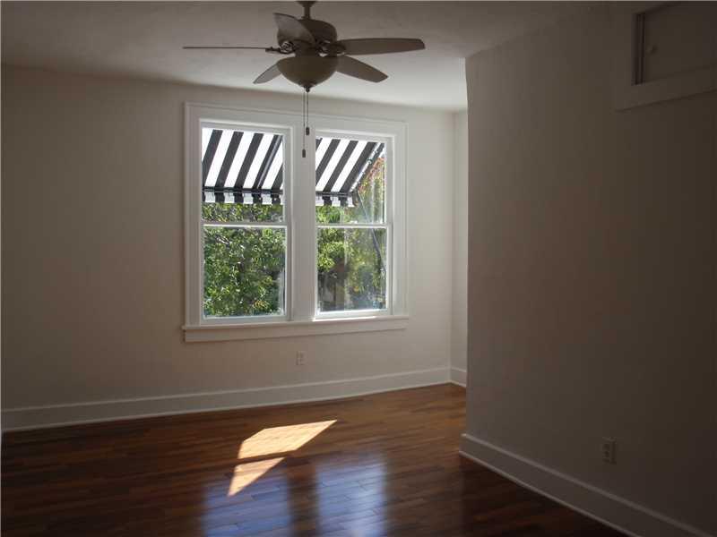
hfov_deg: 54.0
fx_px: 704
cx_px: 358
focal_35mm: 34
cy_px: 268
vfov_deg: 41.8
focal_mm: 6.07
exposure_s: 1/200
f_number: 3.5
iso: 64
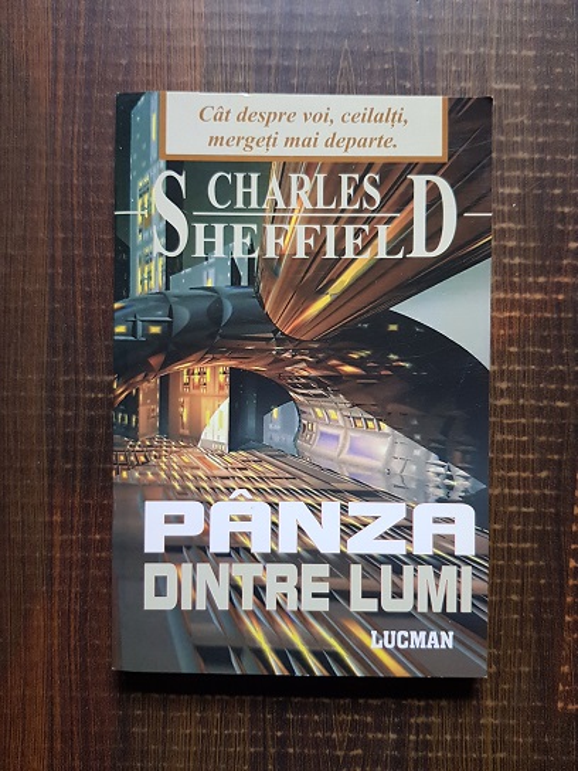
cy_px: 386
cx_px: 289
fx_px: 579
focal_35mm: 26
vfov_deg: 67.3
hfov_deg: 53.1
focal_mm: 4.3
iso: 250
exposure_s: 1/33
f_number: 1.7
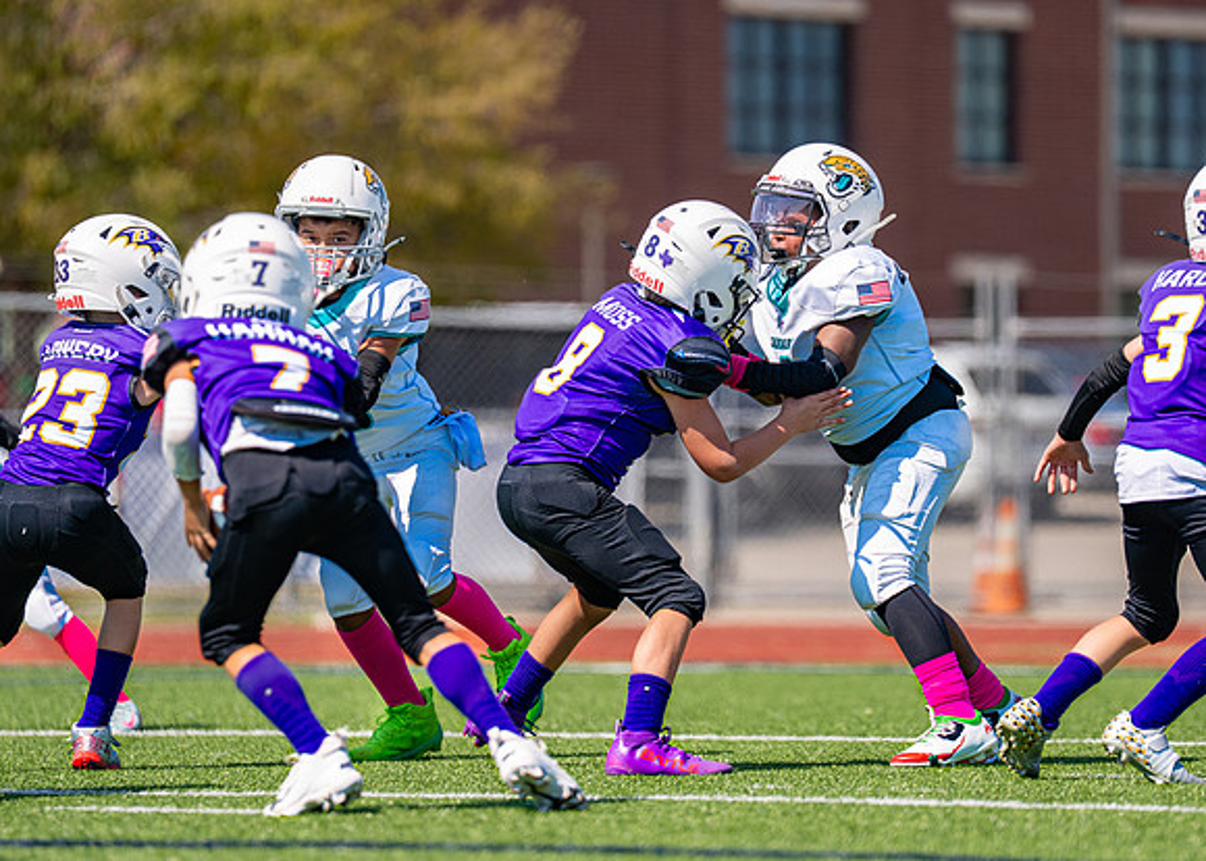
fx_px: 10095
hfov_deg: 6.8
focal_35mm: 295
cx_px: 805
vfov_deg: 4.9
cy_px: 393
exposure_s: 1/2000
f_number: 2.8
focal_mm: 200
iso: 100
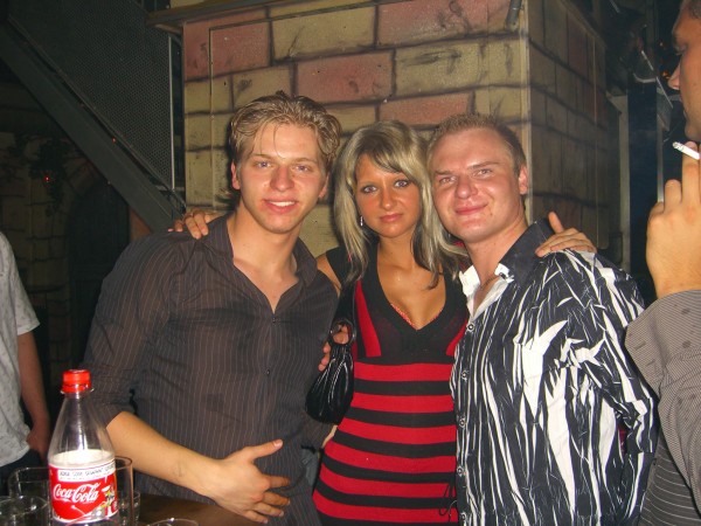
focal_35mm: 38
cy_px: 263
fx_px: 770
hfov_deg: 49.0
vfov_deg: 37.7
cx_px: 350
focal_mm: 7.9
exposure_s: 1/60
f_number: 2.8
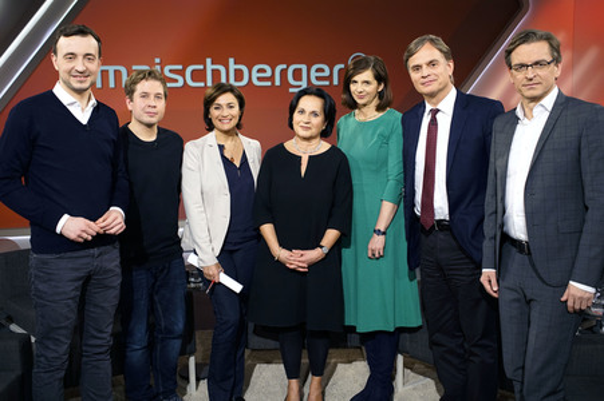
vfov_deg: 33.4
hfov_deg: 48.5
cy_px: 200
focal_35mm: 40
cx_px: 302
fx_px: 671
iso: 1600
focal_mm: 40
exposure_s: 1/160
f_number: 4.5
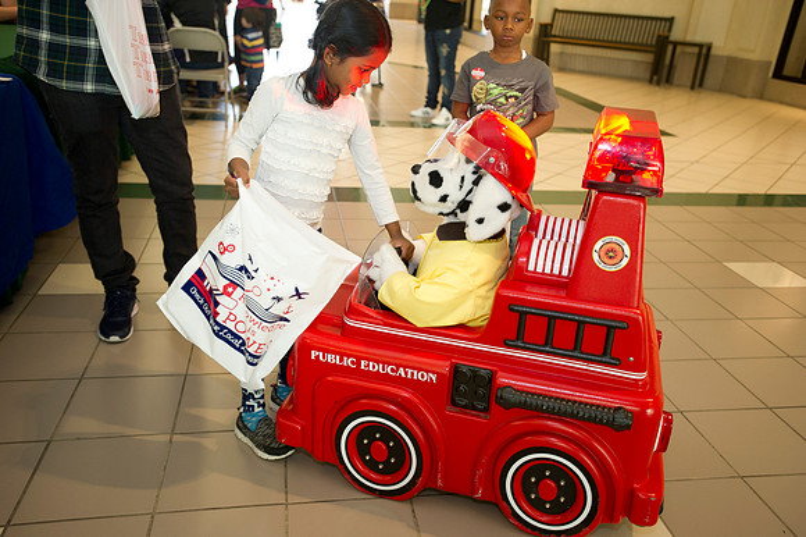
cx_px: 403
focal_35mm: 32
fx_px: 716
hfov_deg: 58.7
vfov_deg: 41.1
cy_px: 268
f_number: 2.8
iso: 1250
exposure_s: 1/160
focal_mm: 32
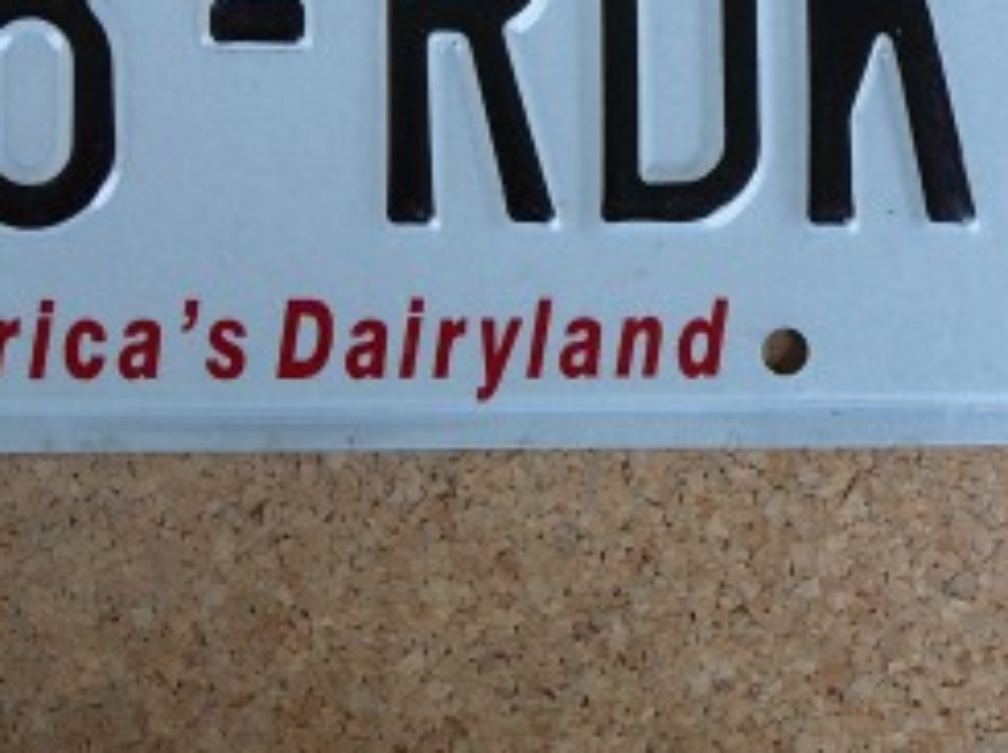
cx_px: 239
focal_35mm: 90
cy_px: 123
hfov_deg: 21.6
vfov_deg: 16.2
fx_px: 2617
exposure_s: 1/40
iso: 100
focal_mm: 6.4
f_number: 3.2
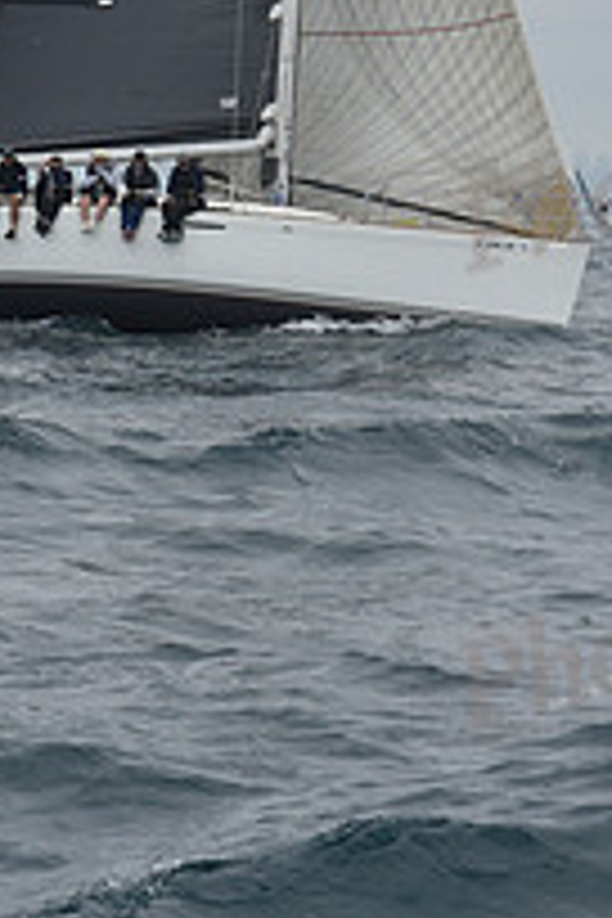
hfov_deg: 5.4
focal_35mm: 256
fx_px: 6527
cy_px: -14
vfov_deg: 8.0
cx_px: 227
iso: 250
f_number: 11
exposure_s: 1/800
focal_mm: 90
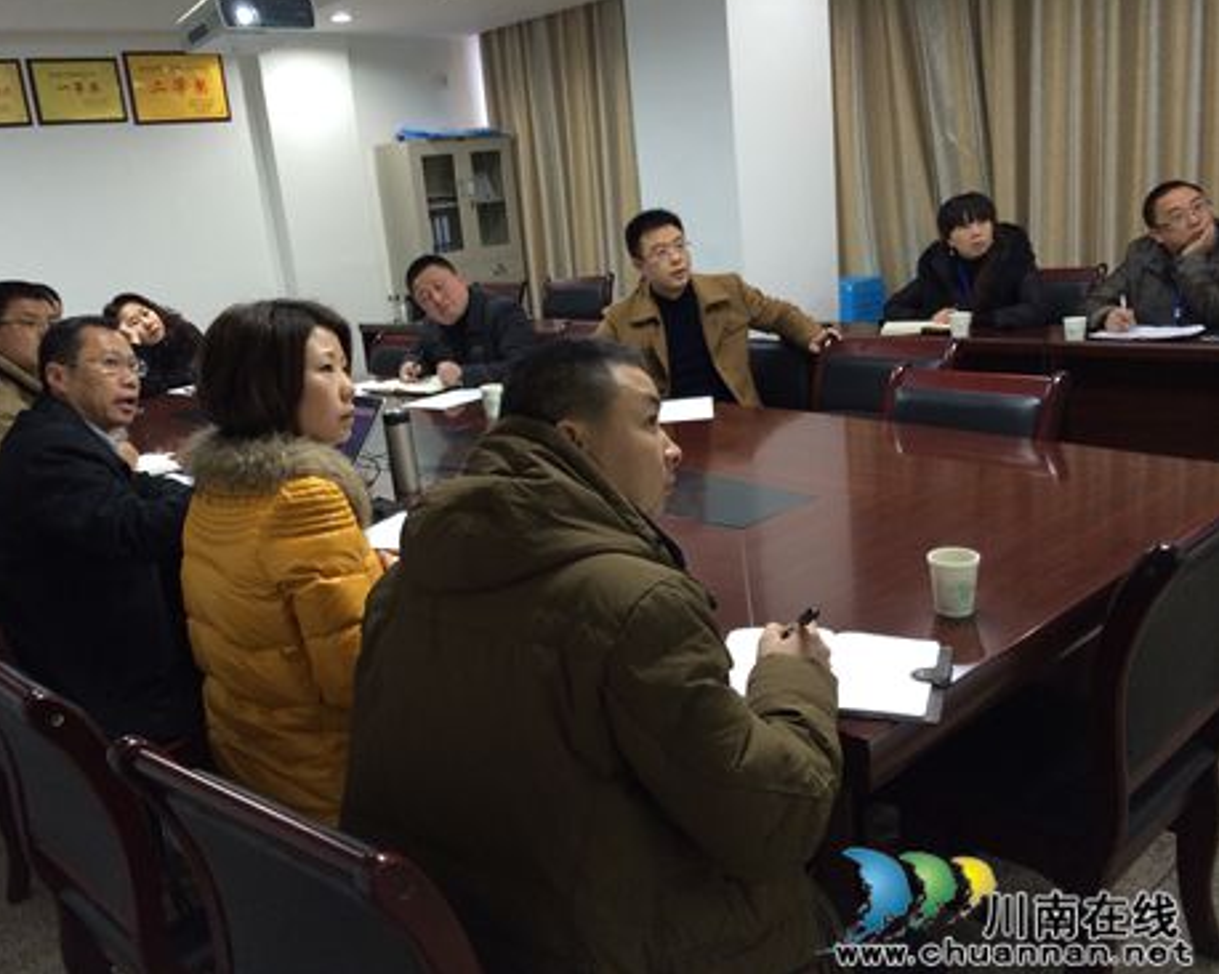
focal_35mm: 32
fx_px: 1154
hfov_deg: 55.6
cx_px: 559
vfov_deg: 45.8
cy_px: 483
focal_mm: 4.12
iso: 200
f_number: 2.2
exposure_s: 1/33
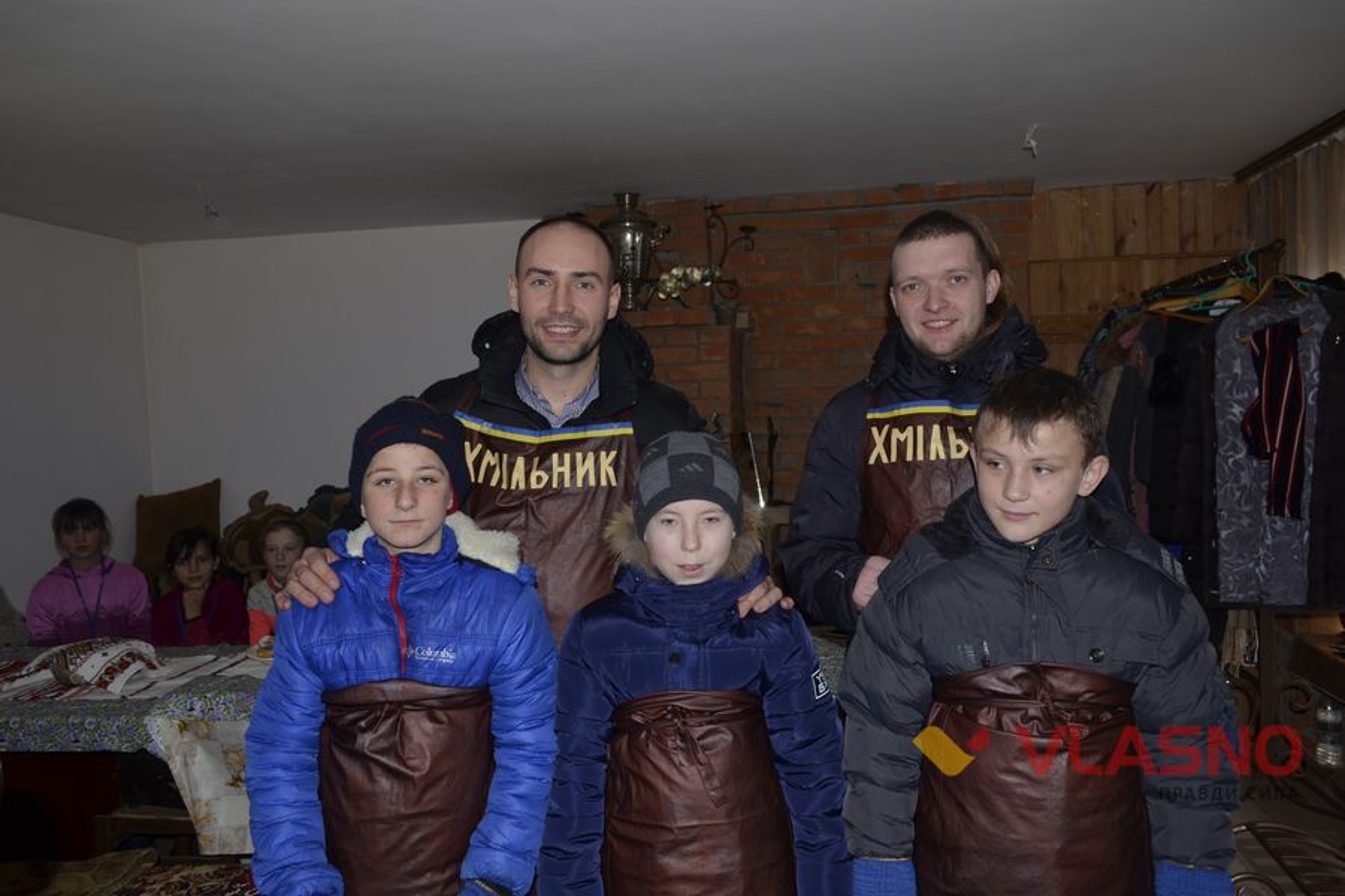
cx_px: 672
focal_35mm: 27
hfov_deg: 67.4
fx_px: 1009
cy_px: 448
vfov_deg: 47.9
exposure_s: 1/125
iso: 200
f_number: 5.6
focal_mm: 18
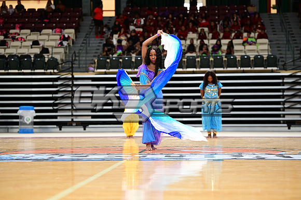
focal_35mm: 95
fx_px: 794
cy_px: 100
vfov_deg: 14.4
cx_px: 150
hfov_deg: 21.5
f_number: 3.2
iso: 6400
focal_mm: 95
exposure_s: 1/1000
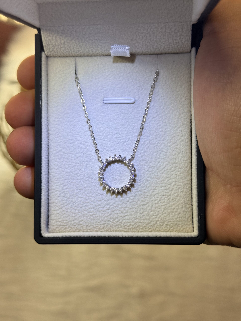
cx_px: 120
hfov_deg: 30.3
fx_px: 446
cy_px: 160
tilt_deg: -47.9
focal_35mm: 48
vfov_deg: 39.7
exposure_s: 1/100
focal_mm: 6.76
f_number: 1.78
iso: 64
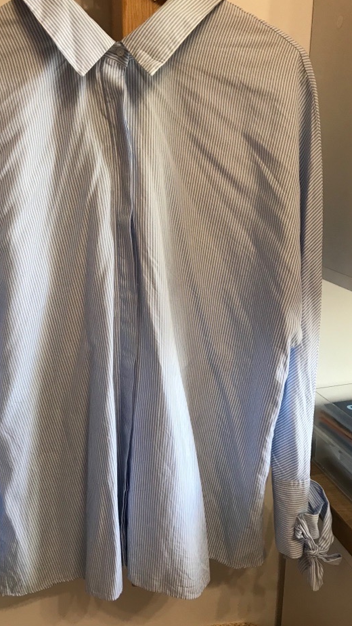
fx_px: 547
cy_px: 301
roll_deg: +0.5
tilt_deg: -13.9
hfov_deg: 35.4
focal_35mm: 33
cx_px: 127
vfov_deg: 59.5
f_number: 1.8
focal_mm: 3.99
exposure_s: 1/20
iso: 40
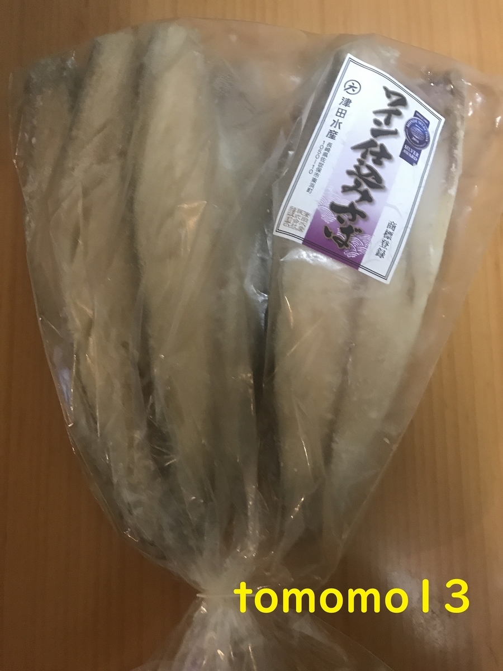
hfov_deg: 49.7
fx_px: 542
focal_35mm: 28
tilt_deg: -82.0
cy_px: 336
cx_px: 252
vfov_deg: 63.4
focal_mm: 3.99
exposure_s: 1/10
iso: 100
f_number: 1.8
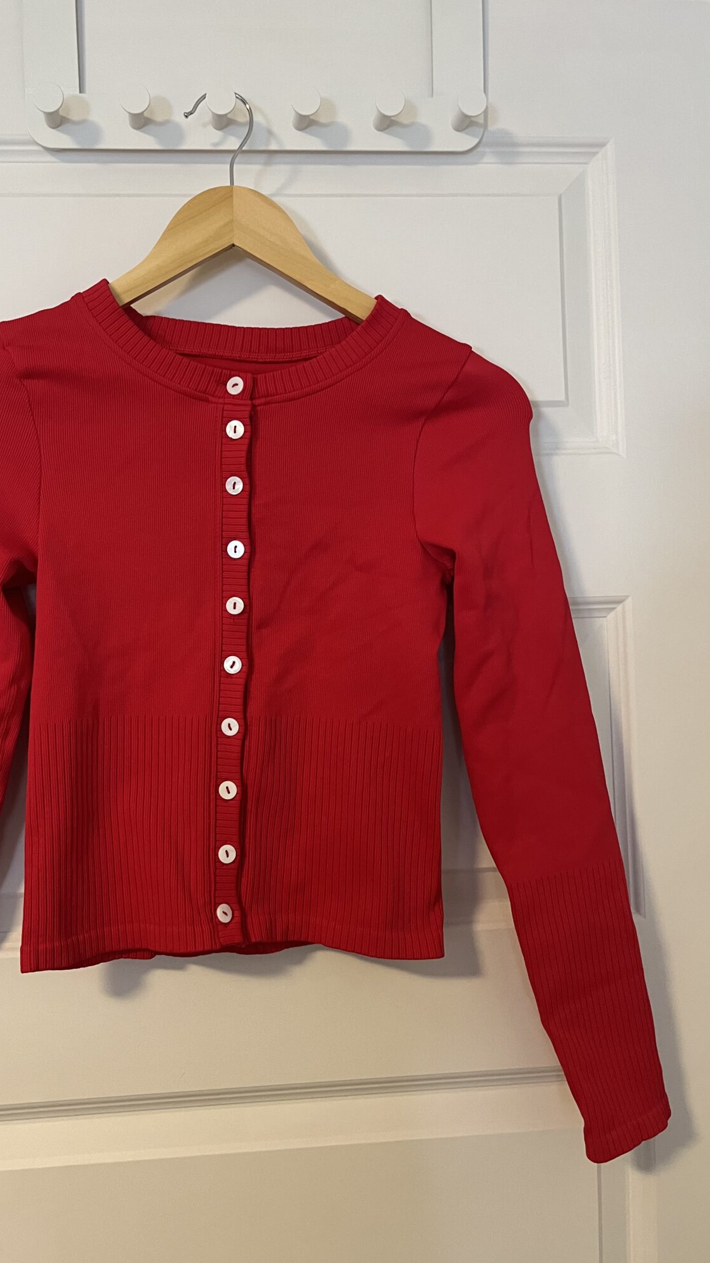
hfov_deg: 39.7
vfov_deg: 66.1
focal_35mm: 29
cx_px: 239
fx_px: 971
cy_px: 643
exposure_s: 1/60
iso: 250
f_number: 1.6
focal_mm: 5.1
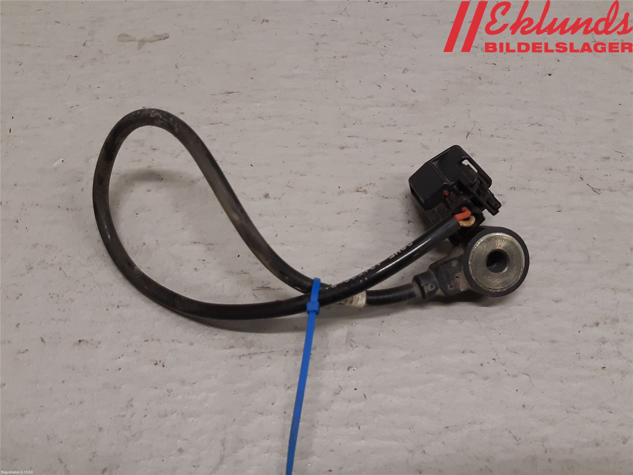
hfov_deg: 67.3
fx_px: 475
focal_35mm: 26
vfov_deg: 53.1
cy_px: 238
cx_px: 316
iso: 100
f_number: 1.7
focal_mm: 3.93
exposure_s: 1/50
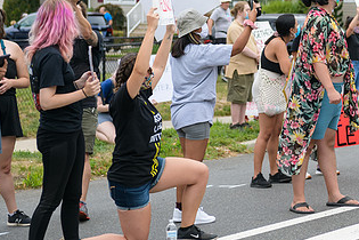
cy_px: 30
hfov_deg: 17.7
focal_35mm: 114
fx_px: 1137
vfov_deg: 11.9
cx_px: 305
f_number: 3.2
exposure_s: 1/320
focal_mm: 62
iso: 200
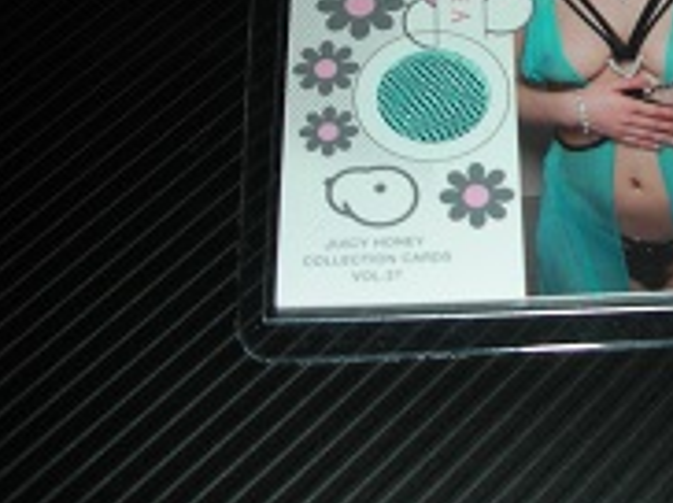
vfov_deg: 18.5
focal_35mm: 77
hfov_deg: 24.7
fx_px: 1495
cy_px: -15
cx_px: 599
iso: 50
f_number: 3
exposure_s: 1/60.1
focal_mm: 5.8
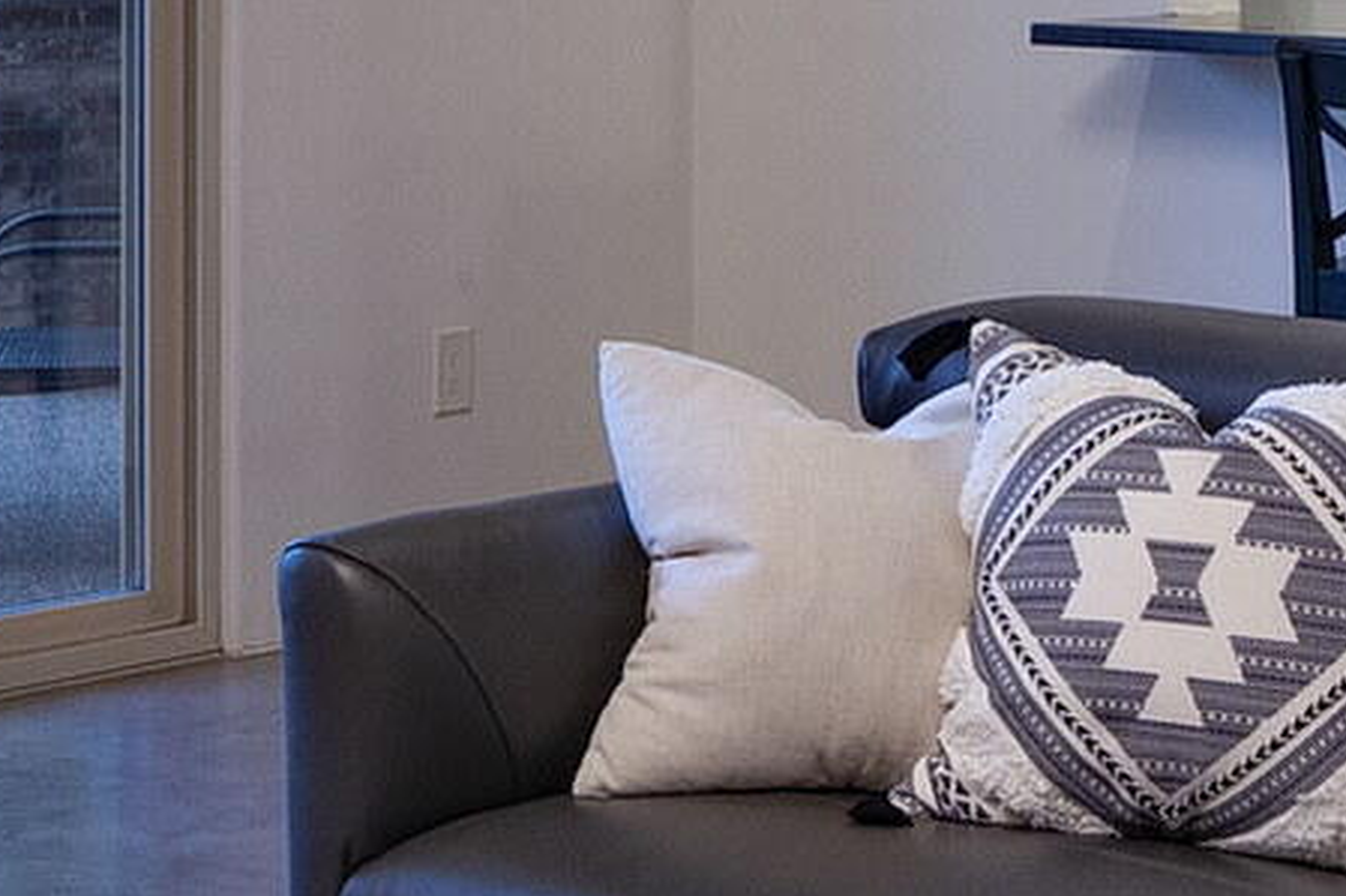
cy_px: -162
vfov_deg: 12.6
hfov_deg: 19.3
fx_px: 3962
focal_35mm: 106
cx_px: 603
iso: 200
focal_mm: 17
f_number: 5.6
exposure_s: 1/15
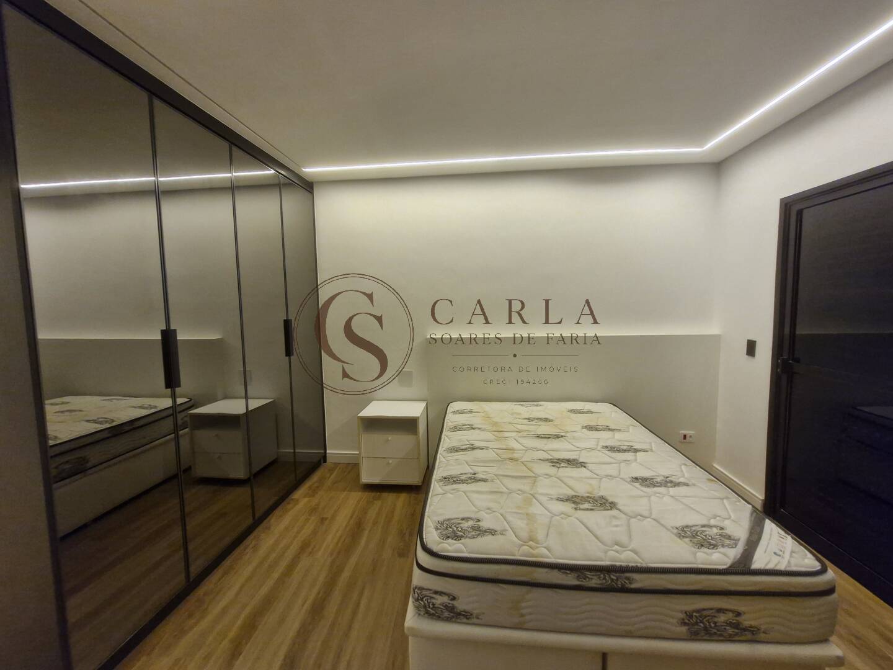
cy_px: 335
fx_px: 335
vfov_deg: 89.9
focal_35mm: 13
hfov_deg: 106.2
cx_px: 446
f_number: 2.2
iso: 250
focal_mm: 1.74
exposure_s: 1/60
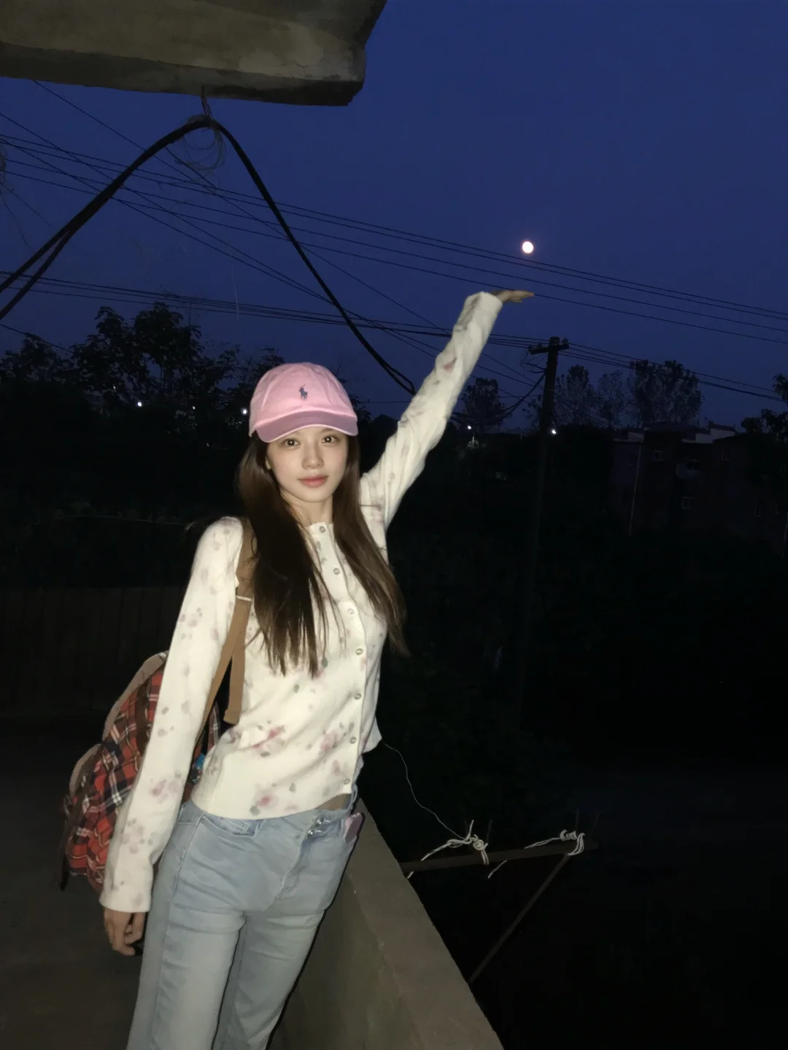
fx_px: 850
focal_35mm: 28
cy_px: 525
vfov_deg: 63.4
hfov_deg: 49.7
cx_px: 394
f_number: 1.8
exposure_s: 1/17
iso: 80
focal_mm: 3.99
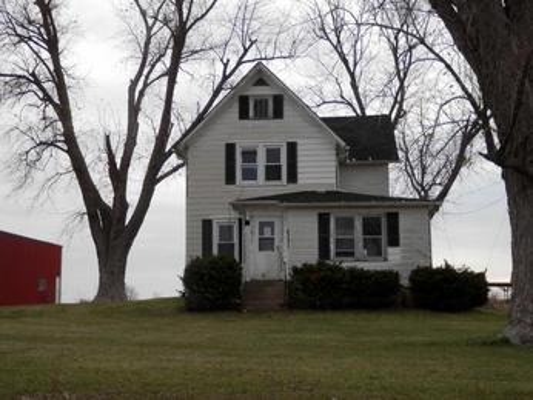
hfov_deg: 38.9
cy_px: 200
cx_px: 266
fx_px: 755
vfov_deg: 29.7
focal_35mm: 49
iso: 80
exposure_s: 1/80
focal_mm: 8.9
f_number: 4
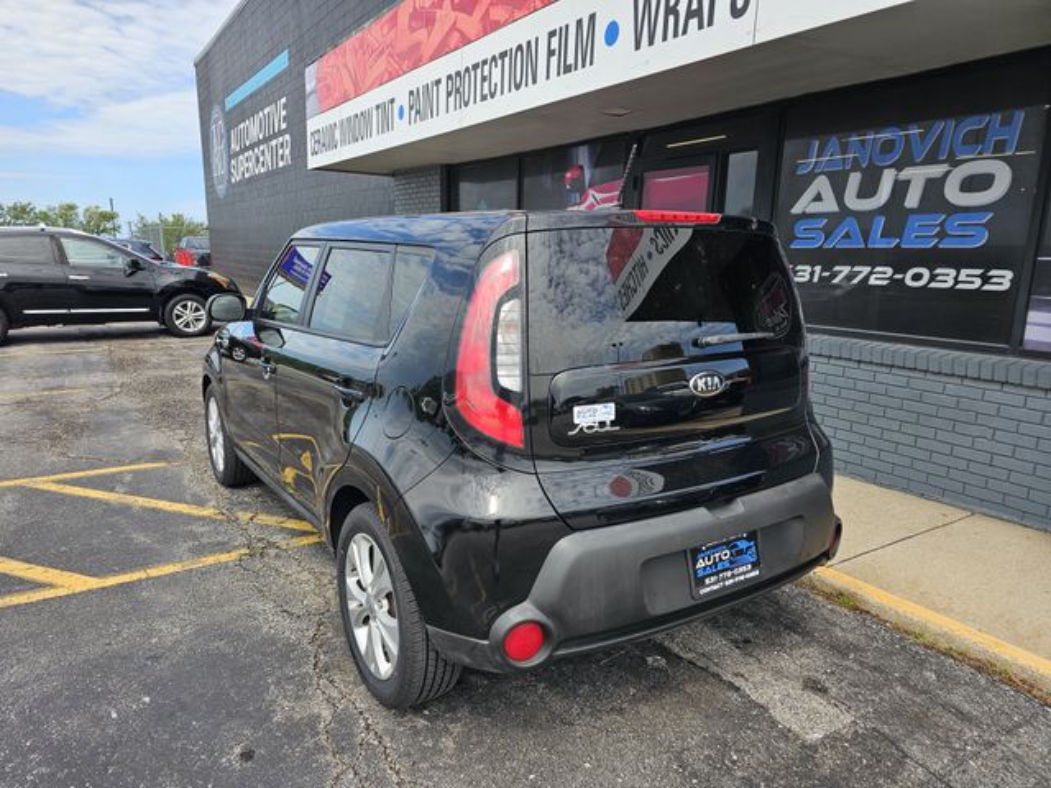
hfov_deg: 73.9
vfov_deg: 58.9
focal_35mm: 23
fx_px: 698
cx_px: 526
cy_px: 394
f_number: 1.7
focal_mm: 6.3
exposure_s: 1/371
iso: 10
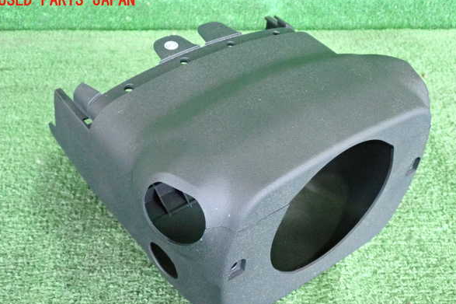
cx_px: 227
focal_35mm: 50
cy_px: 166
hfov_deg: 39.6
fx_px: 633
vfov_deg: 27.0
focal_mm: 8.4
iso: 3200
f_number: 3.1
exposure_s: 1/125
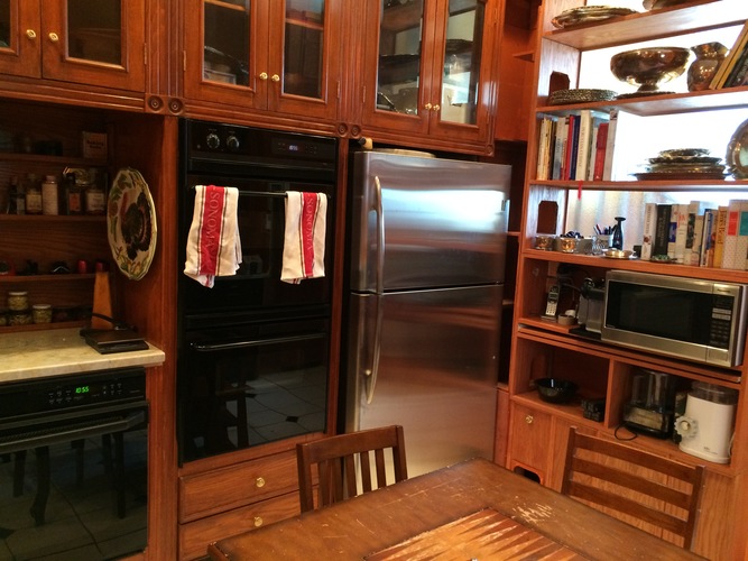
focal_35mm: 29
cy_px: 280
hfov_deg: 61.7
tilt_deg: -7.6
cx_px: 374
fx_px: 627
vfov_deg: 48.2
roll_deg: -1.5
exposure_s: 1/24
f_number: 2.2
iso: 320
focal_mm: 4.15
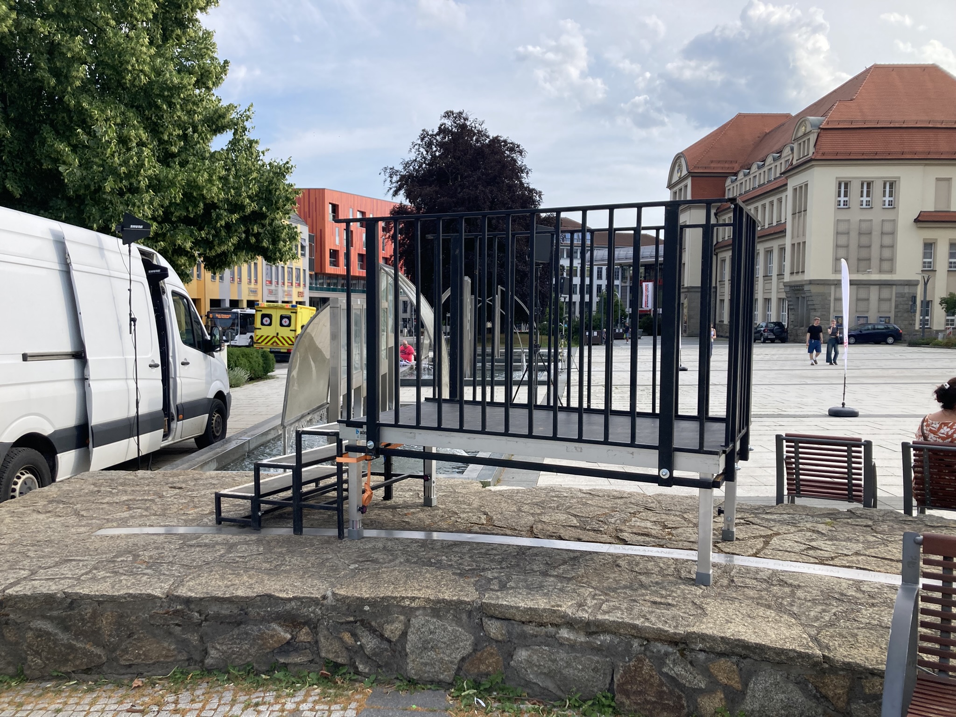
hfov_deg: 63.4
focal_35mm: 28
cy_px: 358
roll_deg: -0.5
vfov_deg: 49.7
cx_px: 478
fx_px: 773
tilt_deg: -5.2
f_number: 1.8
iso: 20
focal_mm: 3.99
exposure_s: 1/1263
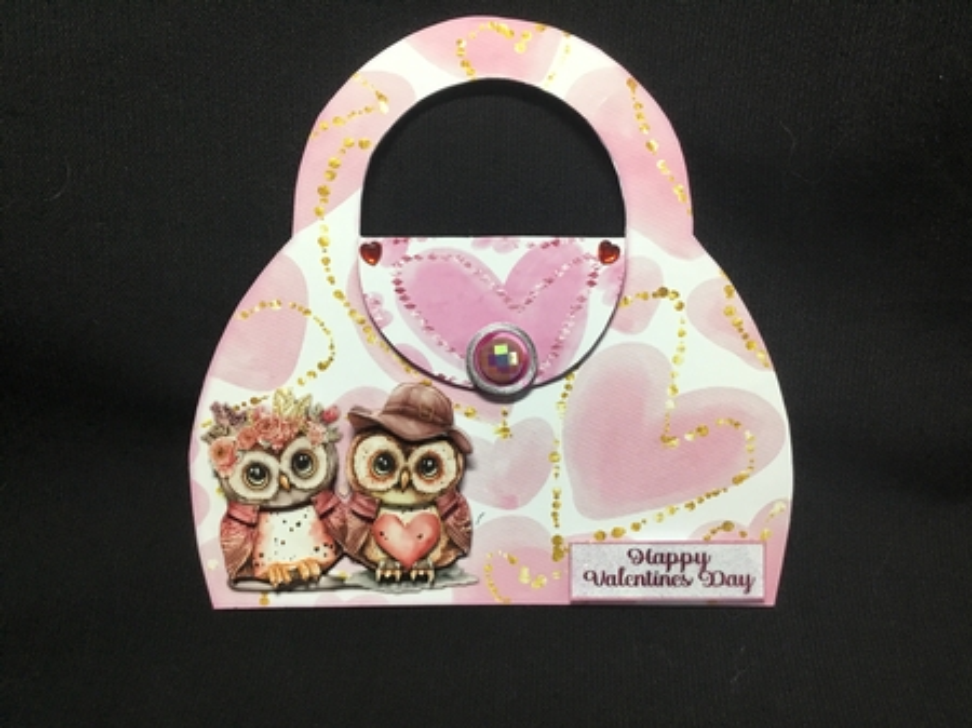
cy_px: 364
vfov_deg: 45.4
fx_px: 870
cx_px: 486
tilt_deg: -38.8
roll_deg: -0.4
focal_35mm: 31
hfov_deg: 58.4
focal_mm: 3.3
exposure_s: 1/33
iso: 64
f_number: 2.4
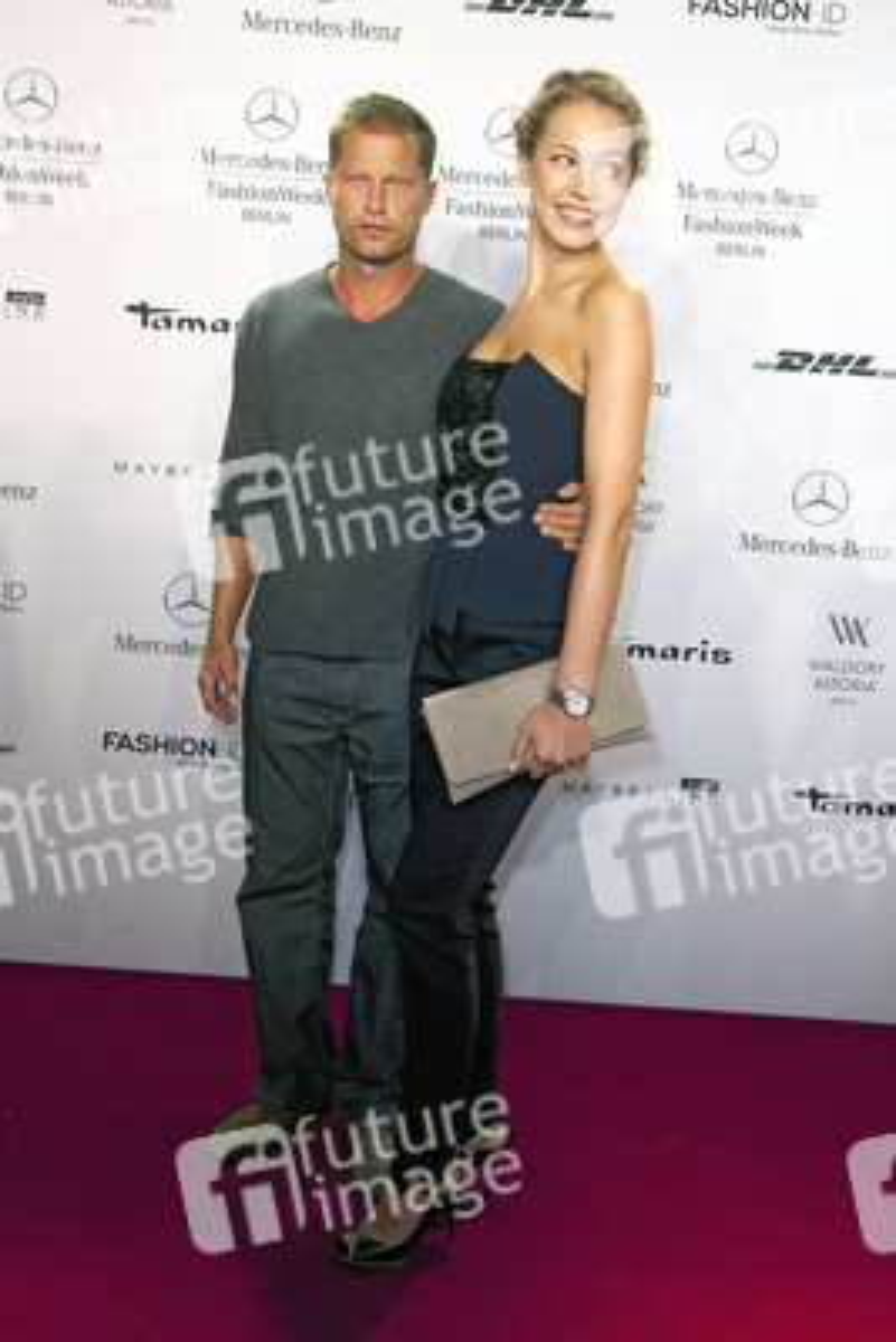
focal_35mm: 34
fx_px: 1268
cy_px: 671
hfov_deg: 38.9
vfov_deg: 55.8
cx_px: 448
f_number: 5.6
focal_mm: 34
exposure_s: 1/250
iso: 1600
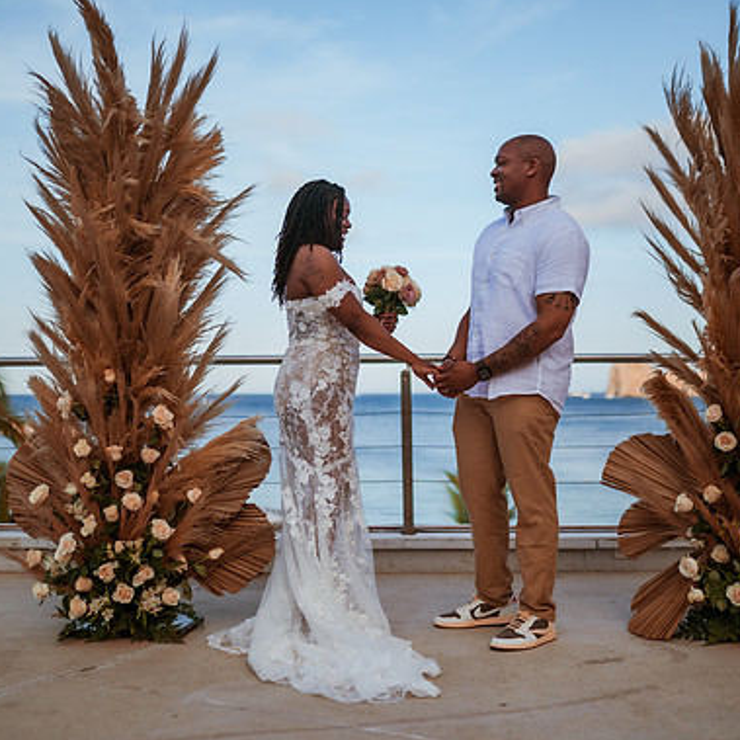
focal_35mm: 47
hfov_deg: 36.0
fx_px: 1137
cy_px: 371
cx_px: 416
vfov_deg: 36.1
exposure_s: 1/8000
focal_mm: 35
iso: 320
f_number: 1.4
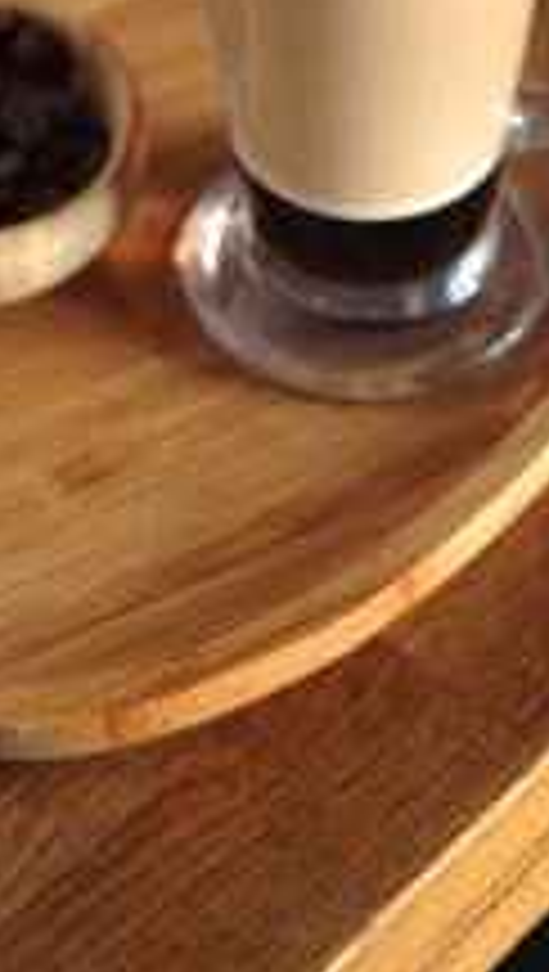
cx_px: 250
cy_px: -378
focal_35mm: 148
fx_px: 3818
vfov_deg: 13.8
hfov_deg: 8.2
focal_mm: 50
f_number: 3.5
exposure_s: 1/200
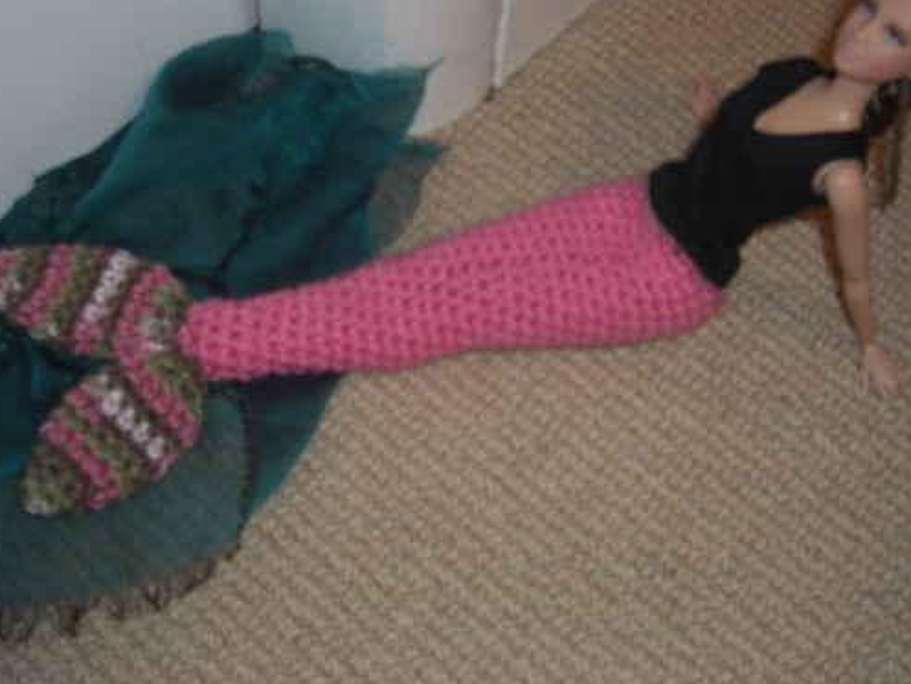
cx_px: 501
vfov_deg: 29.6
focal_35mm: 49
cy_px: 278
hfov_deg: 38.9
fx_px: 1290
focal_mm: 7.9
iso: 200
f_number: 2.8
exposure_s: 1/30
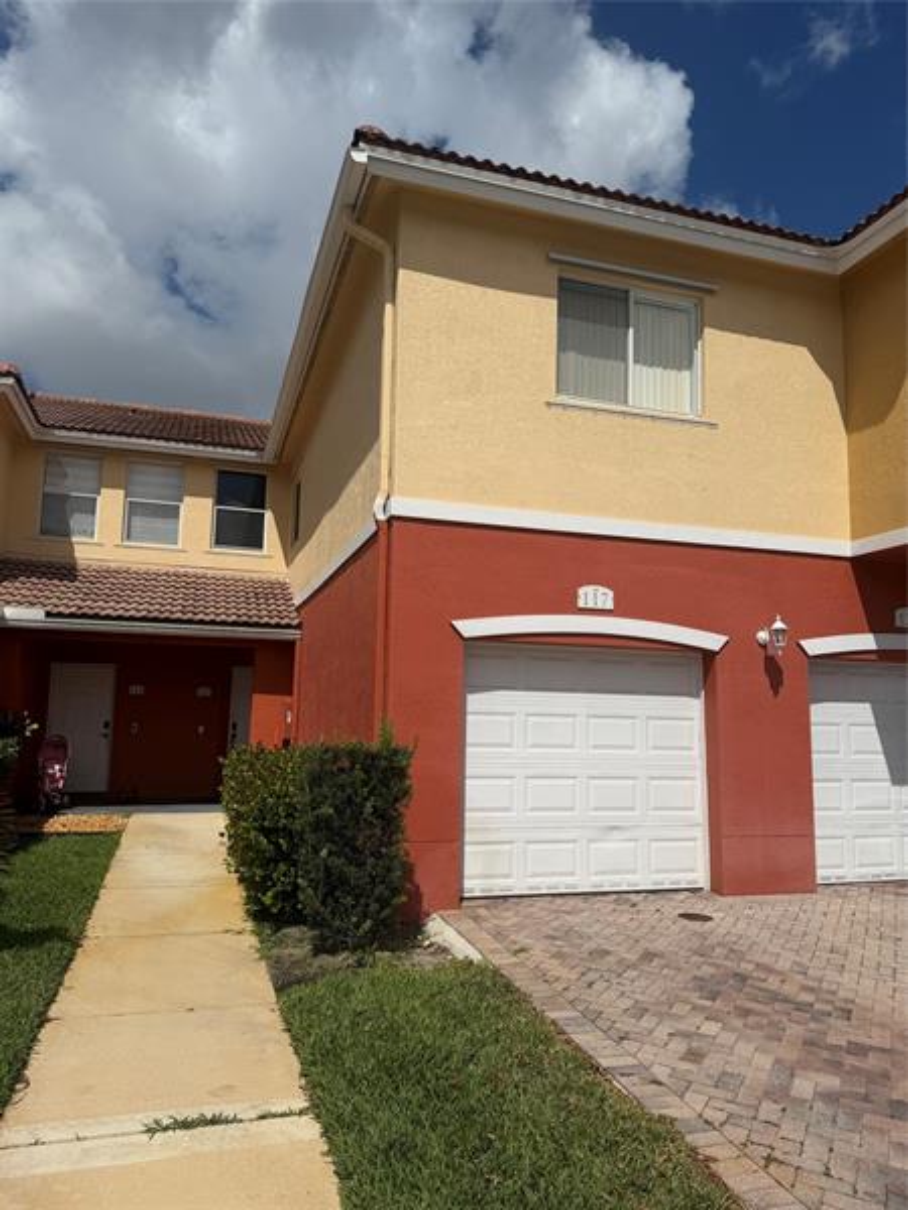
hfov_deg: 56.8
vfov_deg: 71.6
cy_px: 605
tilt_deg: +7.5
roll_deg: -1.1
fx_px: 839
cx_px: 454
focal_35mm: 24
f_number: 1.78
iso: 80
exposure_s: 1/14286
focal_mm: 6.76
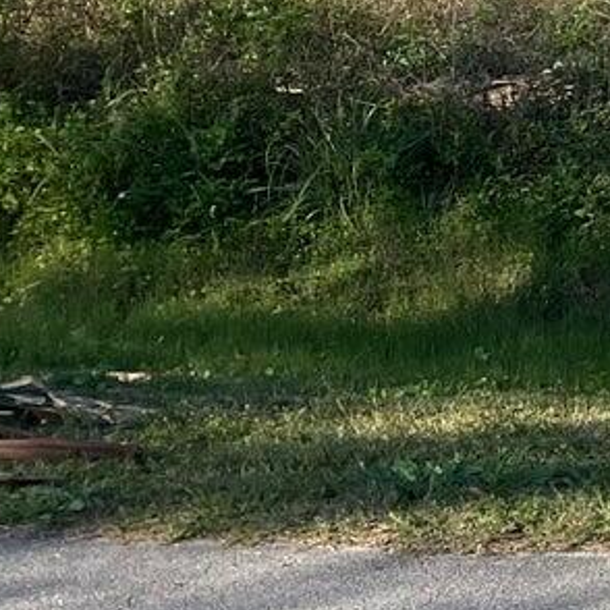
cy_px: -12
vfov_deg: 14.4
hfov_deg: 12.3
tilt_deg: -2.4
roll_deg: -0.4
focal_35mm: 119
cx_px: 1350
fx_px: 2372
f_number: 1.8
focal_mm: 3
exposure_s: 1/978
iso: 16
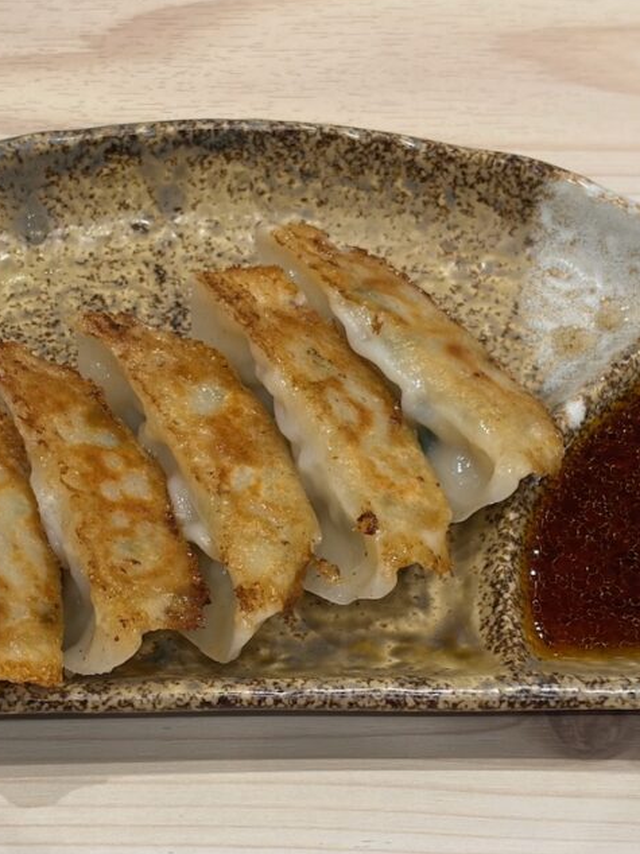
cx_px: 220
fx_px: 2072
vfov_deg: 23.3
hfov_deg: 17.5
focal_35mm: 84
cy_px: 489
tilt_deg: -55.6
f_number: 1.6
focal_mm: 5.96
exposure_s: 1/100
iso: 50
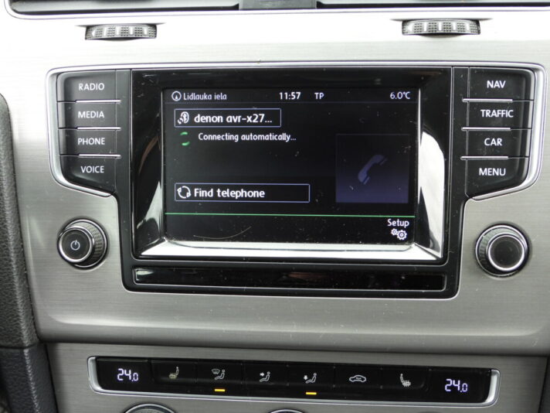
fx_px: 699
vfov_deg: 32.9
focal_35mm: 44
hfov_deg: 42.9
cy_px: 206
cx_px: 275
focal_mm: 7.9
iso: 140
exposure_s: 1/30
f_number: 3.2
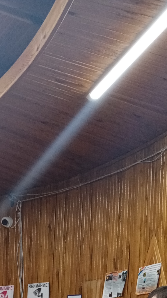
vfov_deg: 25.3
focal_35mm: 73
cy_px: 379
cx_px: -3
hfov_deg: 16.2
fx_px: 575
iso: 154
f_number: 1.8
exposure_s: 1/50
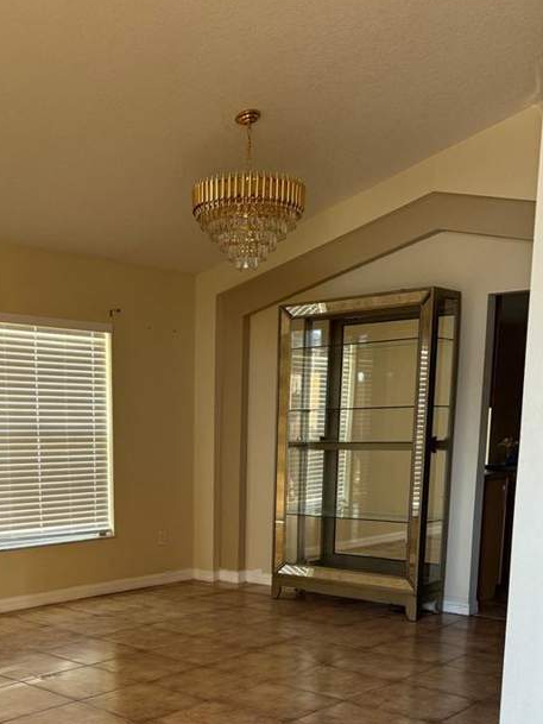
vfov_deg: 42.7
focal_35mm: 42
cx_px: 144
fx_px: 878
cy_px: 583
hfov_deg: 33.7
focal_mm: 6.76
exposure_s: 1/121
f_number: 1.78
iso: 160
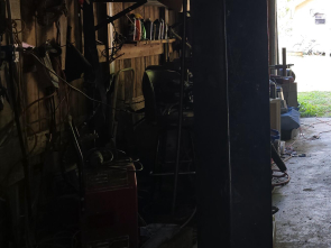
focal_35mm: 52
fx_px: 497
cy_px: 37
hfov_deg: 32.7
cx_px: 356
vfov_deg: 27.3
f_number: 1.7
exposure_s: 1/60
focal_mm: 6.3
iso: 20
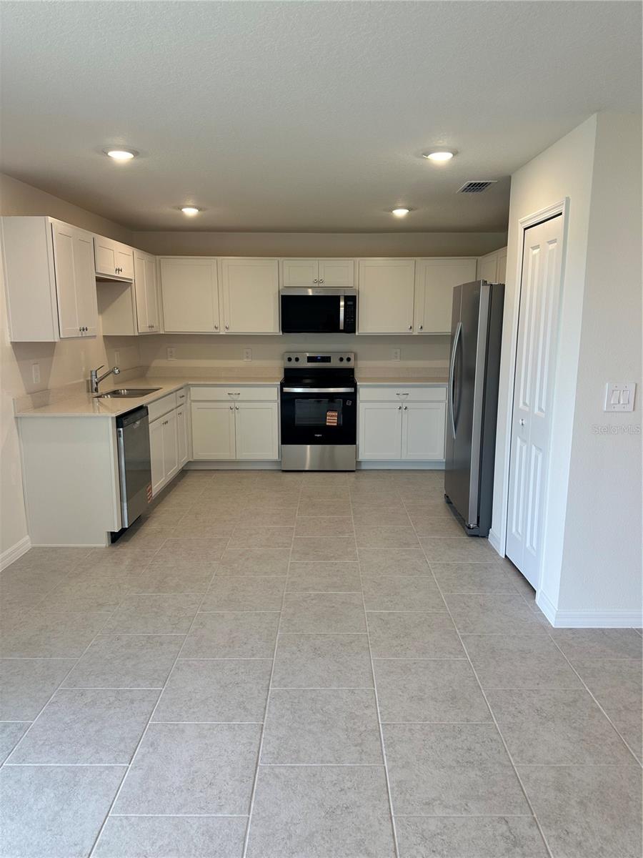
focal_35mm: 24
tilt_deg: -8.7
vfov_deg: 71.6
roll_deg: -0.9
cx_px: 322
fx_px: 594
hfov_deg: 56.8
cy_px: 429
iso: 80
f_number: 1.78
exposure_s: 1/120
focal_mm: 6.86
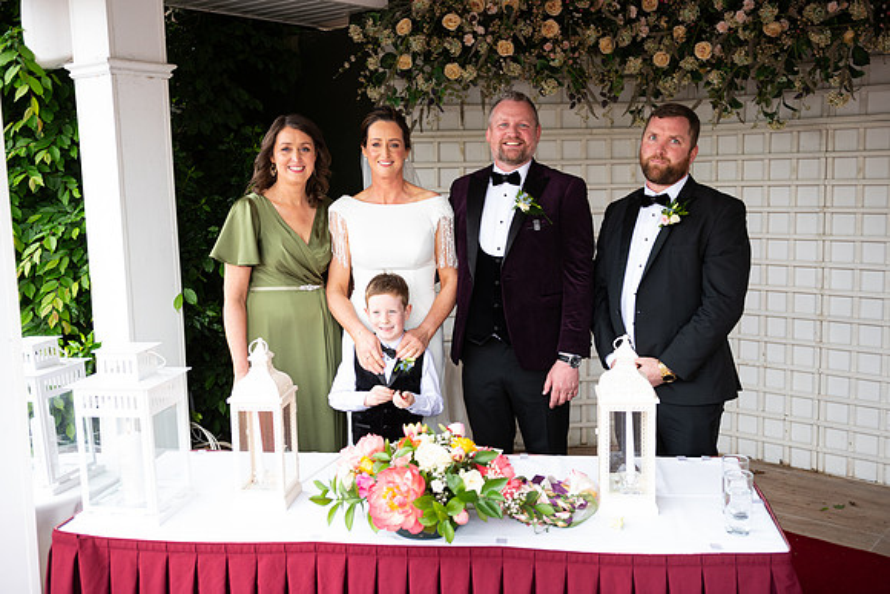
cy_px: 297
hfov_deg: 53.1
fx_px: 890
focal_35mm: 36
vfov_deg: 36.9
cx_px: 445
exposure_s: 1/160
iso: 200
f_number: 3.5
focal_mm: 36
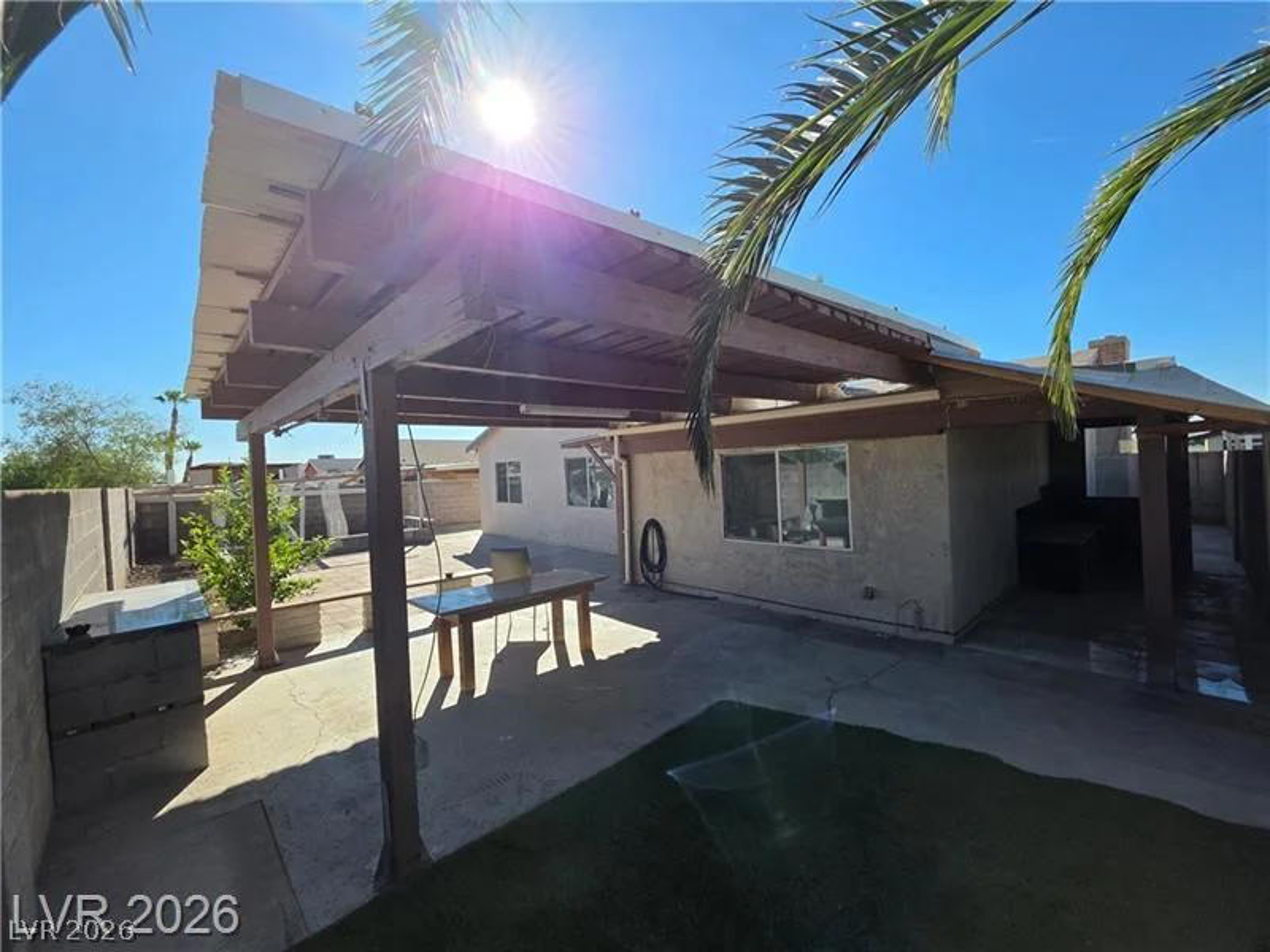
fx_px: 477
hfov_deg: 106.2
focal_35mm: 13
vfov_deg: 89.9
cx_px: 635
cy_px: 476
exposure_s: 1/1770
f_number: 1.9
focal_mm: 2.2
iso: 40
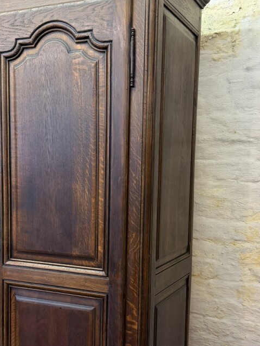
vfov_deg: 41.7
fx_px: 451
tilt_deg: -6.4
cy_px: 219
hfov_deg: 32.2
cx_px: 132
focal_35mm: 45
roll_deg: -1.1
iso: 200
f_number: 1.78
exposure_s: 1/50
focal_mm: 6.76
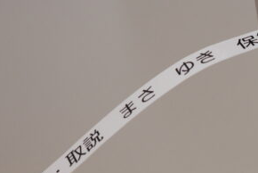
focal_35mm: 141
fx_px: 1011
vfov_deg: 9.7
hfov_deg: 13.5
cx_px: 411
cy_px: 162
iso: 800
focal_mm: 26
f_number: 2.8
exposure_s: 1/50
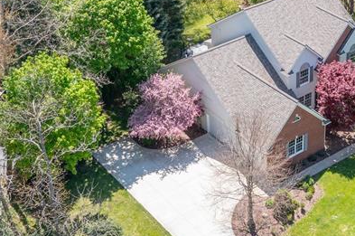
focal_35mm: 73
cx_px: 302
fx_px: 719
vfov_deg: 18.5
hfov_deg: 27.0
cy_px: 63
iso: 100
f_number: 5
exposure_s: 1/200
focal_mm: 10.26
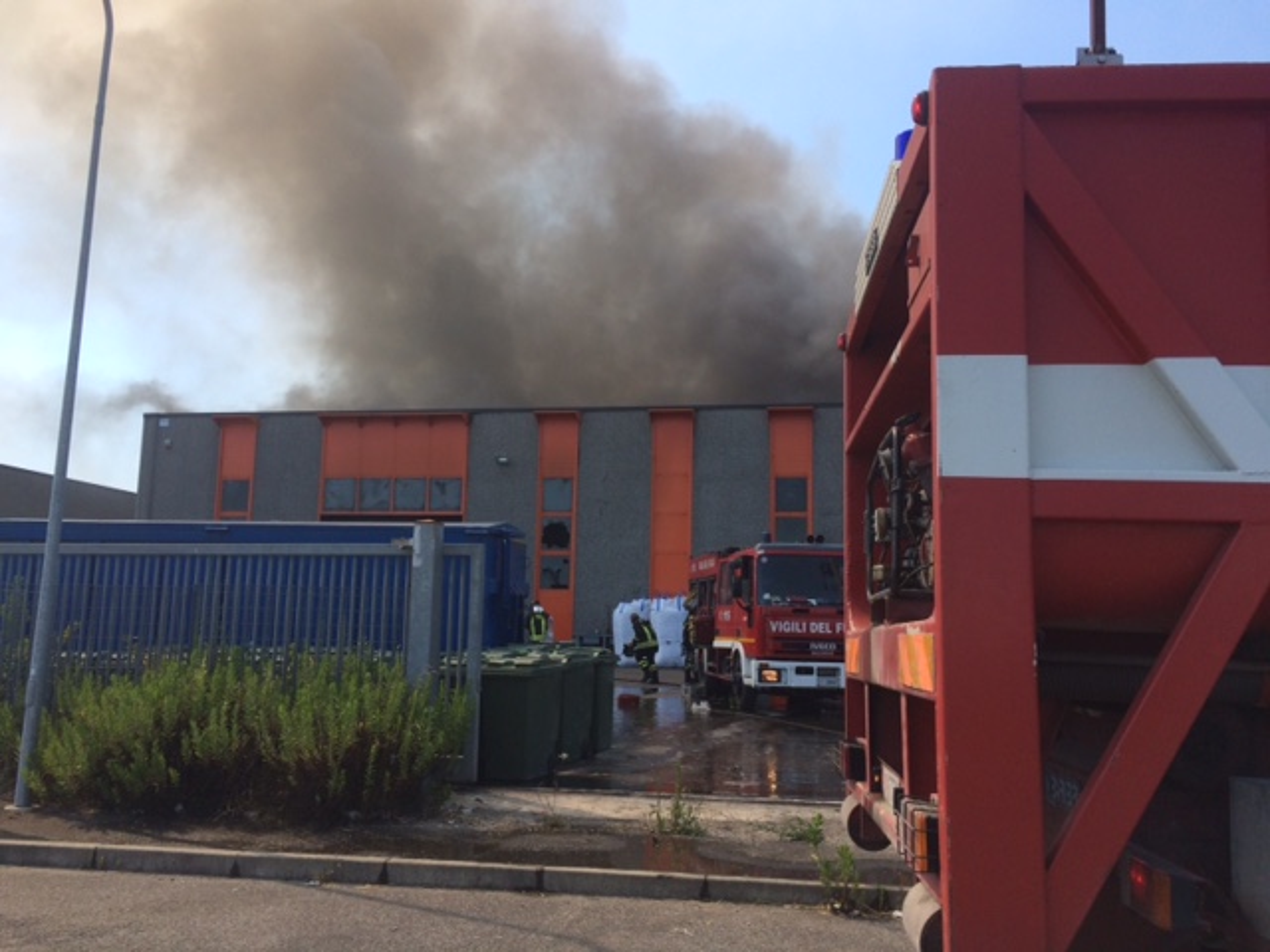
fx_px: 1064
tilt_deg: +8.9
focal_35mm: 29
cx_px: 635
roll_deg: -0.7
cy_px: 476
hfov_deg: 61.7
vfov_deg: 48.2
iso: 32
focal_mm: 4.15
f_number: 2.2
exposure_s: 1/1172
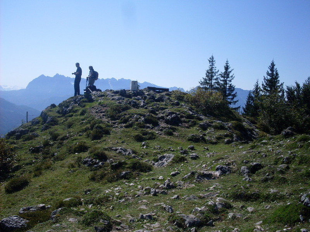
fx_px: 340
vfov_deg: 37.7
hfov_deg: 49.0
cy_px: 116
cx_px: 155
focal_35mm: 38
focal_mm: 6.3
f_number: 8.4
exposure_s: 1/250
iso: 80
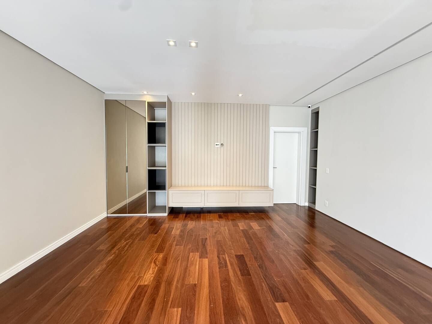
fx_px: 175
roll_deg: -0.7
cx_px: 216
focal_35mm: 14
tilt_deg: -2.7
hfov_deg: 102.1
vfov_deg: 85.7
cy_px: 162
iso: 320
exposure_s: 1/60
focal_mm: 2.22
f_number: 2.2
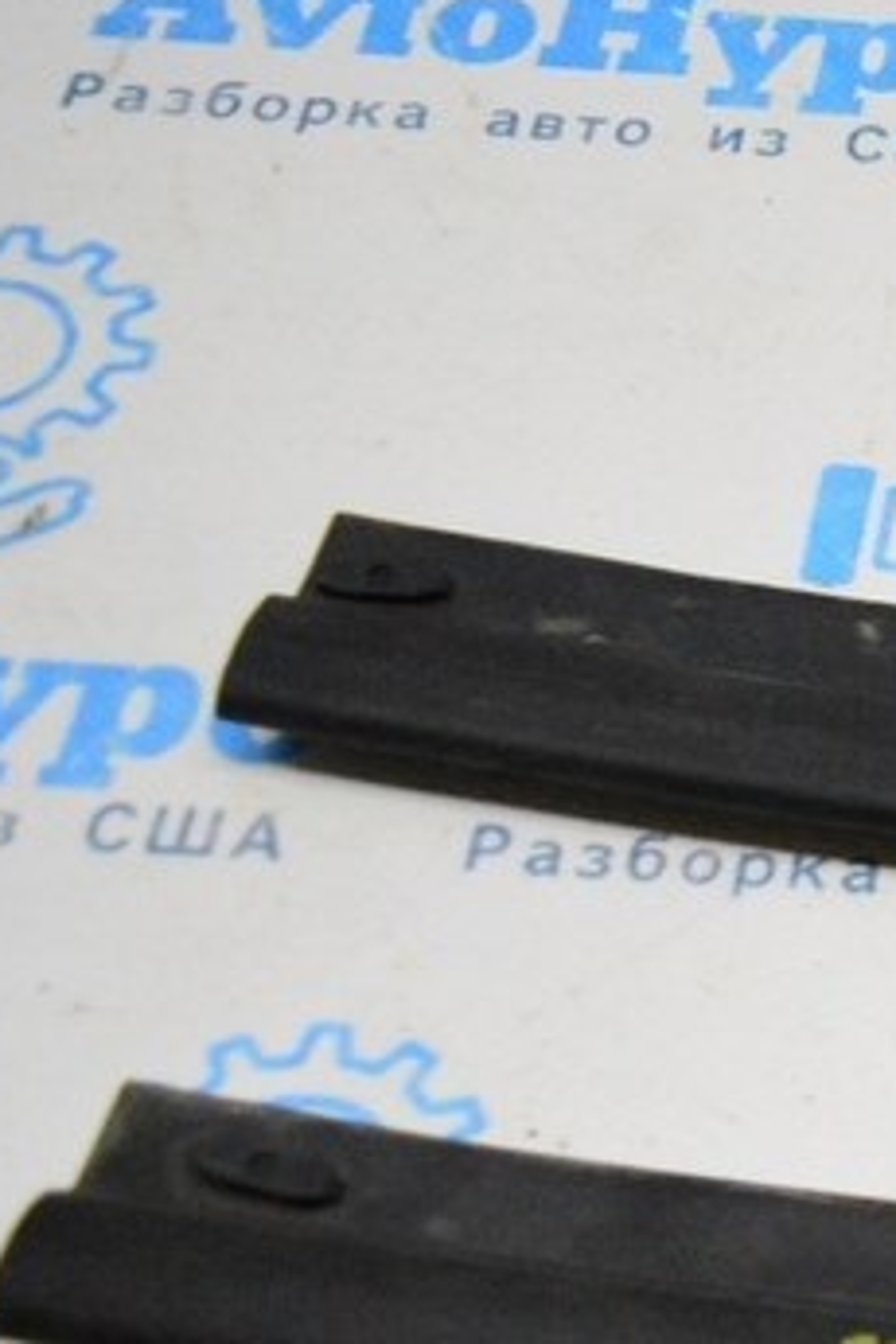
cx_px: 1882
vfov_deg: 20.5
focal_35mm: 98
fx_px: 3658
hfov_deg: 12.1
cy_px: 1112
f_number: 3.8
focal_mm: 22
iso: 6400
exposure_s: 1/800
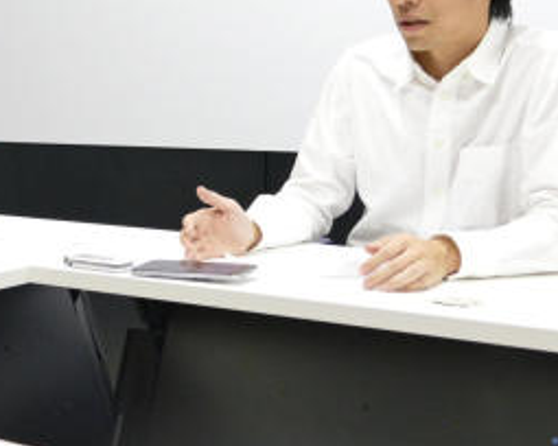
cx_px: 74
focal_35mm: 66
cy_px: 106
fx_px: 1090
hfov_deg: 27.8
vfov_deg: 22.9
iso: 800
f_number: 3.1
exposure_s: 1/80
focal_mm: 12.9
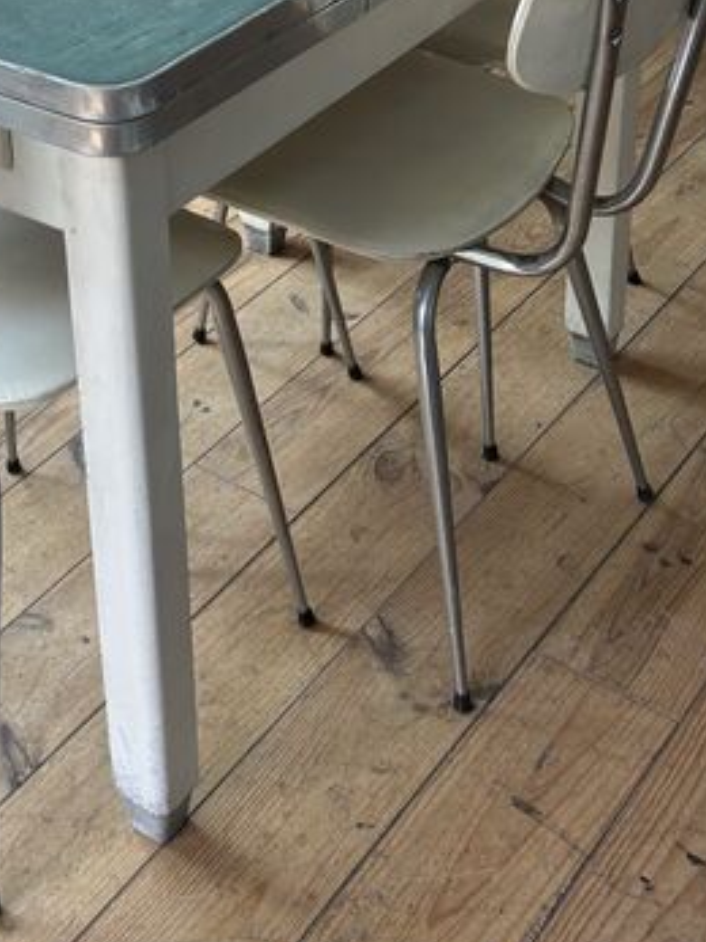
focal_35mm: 60
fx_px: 1633
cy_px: 71
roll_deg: +5.4
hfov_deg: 23.6
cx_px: 35
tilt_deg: -24.8
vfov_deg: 30.6
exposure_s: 1/100
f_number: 1.5
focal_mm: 5.7
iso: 32
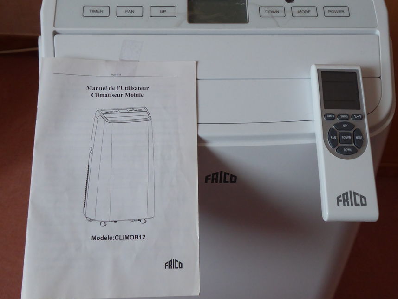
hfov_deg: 44.8
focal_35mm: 42
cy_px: 130
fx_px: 483
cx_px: 202
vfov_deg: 34.3
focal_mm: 6.3
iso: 400
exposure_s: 1/50
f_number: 3.7
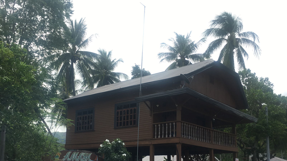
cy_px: 122
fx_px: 289
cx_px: 137
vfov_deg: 30.6
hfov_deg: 52.8
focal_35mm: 38
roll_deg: -1.6
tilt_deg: +9.9
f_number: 2.2
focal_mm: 4.15
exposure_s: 1/855
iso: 25
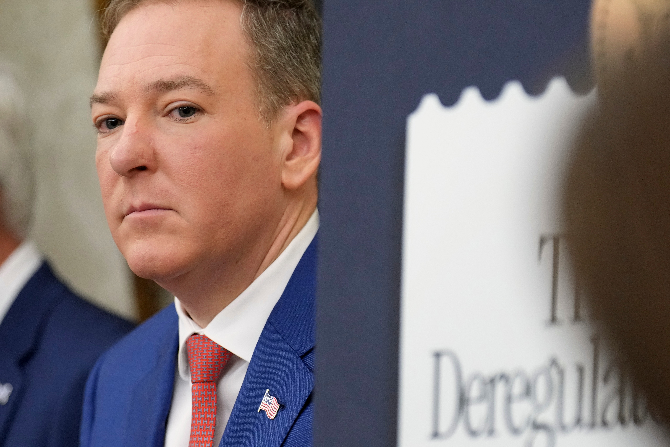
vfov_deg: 7.2
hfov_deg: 10.8
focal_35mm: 190
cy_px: 224
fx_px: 3536
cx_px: 335
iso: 3200
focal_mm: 127
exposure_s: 1/250
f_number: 2.8
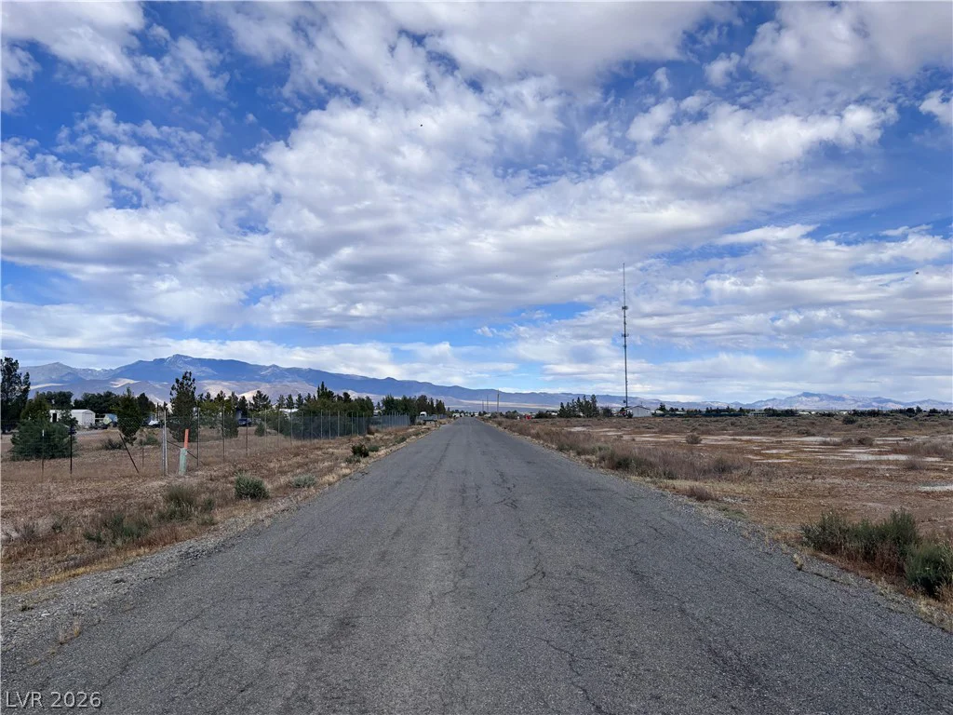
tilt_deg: +2.0
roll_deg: +0.5
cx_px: 476
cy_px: 358
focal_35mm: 26
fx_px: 716
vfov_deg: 53.1
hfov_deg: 67.3
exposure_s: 1/5348
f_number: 1.6
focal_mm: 5.96
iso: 50
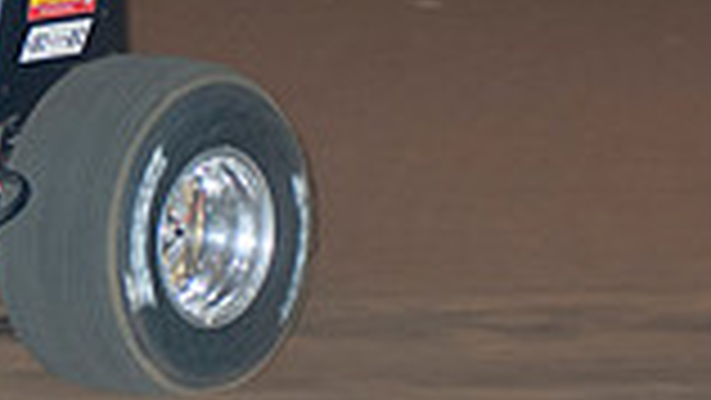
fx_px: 8732
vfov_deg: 2.6
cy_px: -49
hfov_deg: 4.6
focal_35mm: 463
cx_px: -414
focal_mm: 80
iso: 400
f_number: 4
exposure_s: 1/400
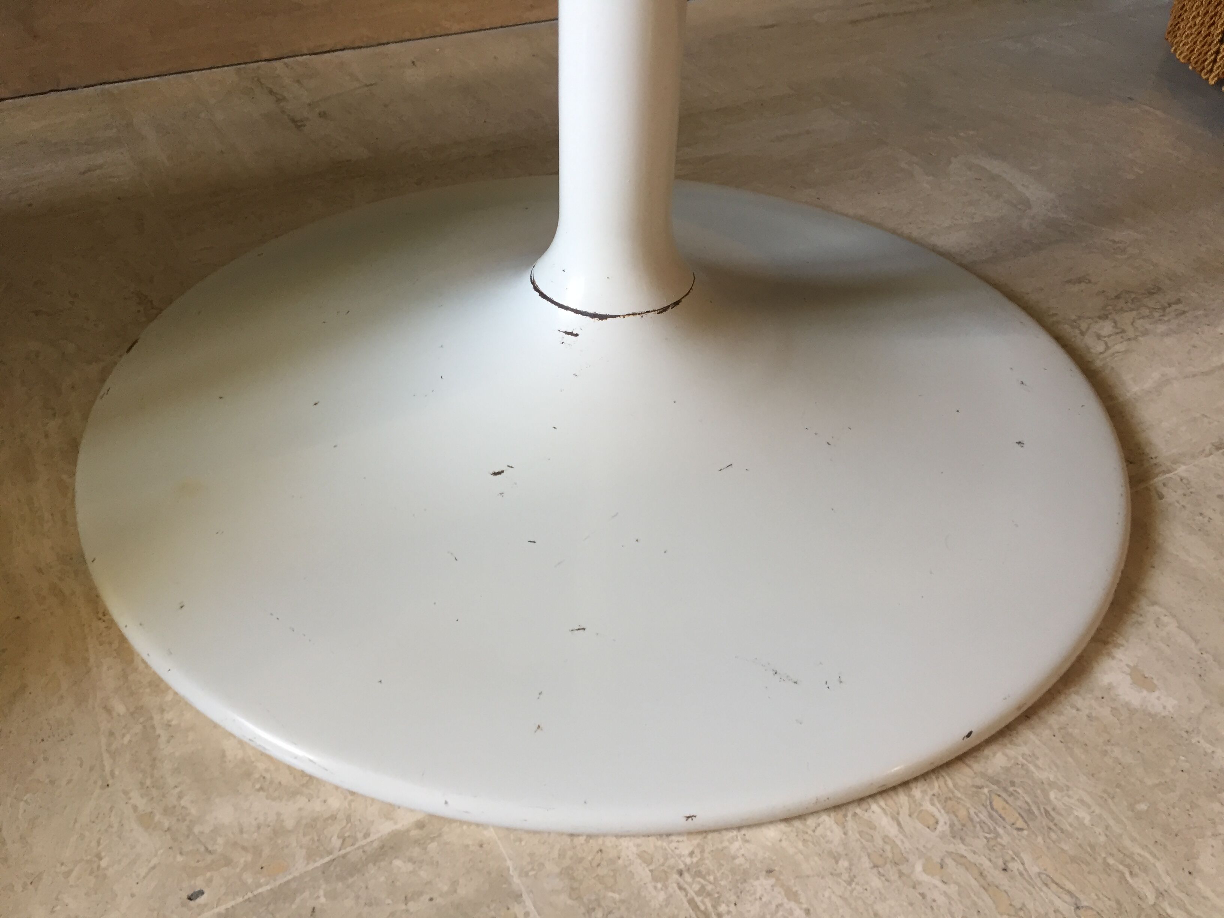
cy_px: 459
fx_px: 1025
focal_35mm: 29
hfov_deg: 61.7
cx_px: 612
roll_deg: -4.3
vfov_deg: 48.2
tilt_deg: -39.0
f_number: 2.2
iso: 80
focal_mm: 4.15
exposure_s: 1/33
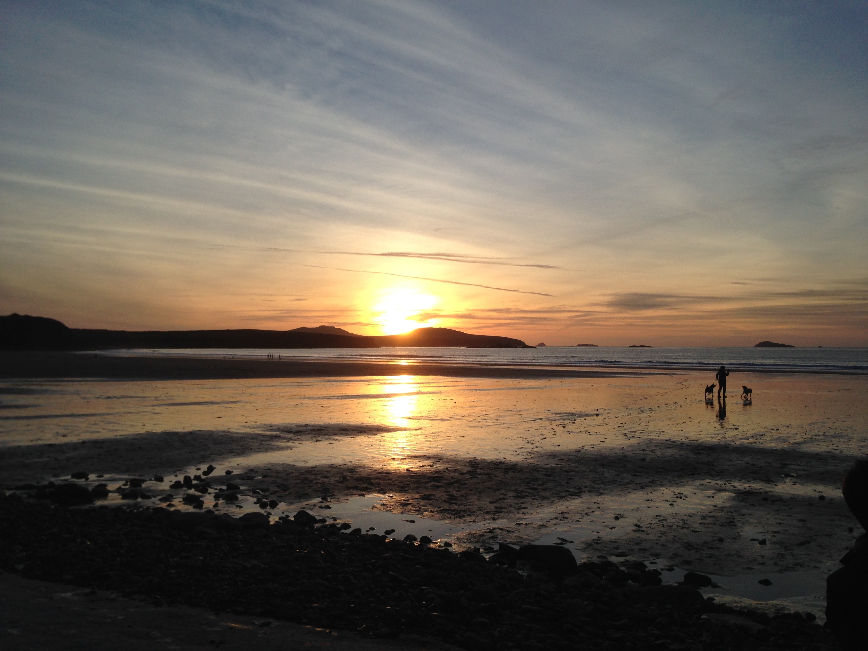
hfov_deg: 55.4
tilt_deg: +0.6
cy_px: 326
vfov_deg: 42.9
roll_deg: +0.4
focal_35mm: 33
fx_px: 827
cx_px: 434
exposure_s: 1/1004
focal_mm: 4.12
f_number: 2.4
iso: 50
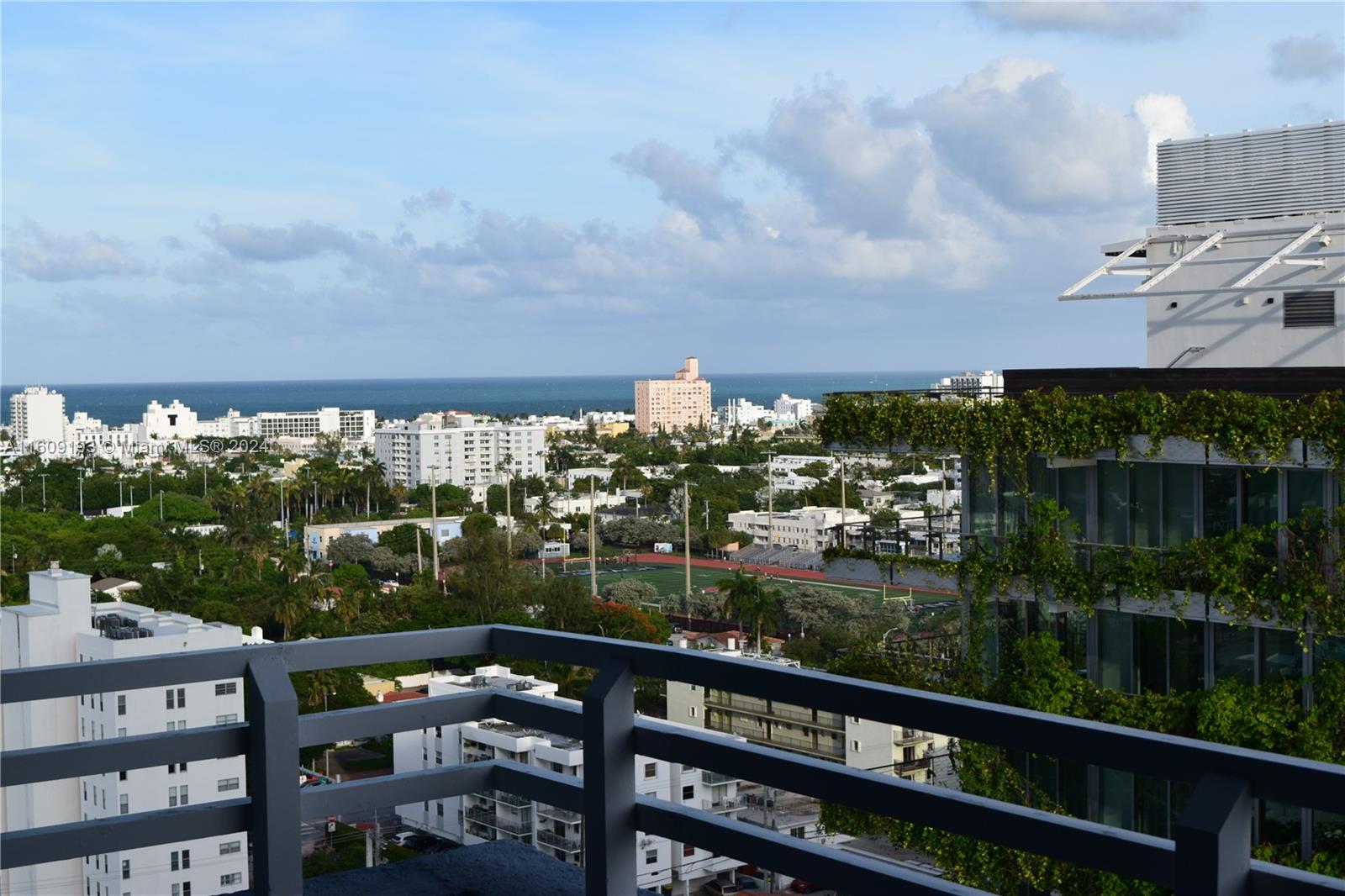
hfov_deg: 37.9
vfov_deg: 25.7
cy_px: 448
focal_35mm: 52
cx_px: 672
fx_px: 1961
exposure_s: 1/500
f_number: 11
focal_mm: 35
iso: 360
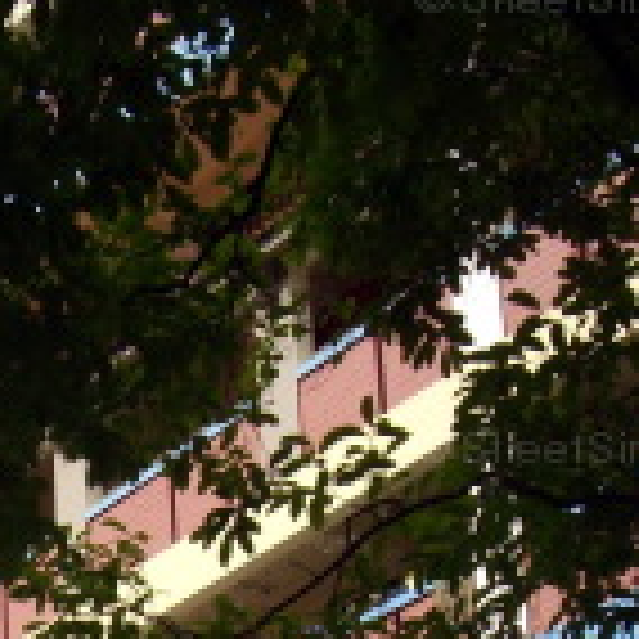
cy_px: 904
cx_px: -148
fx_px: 2652
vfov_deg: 13.1
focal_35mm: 127
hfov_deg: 13.3
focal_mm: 6.2
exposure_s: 1/250
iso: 80
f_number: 5.6
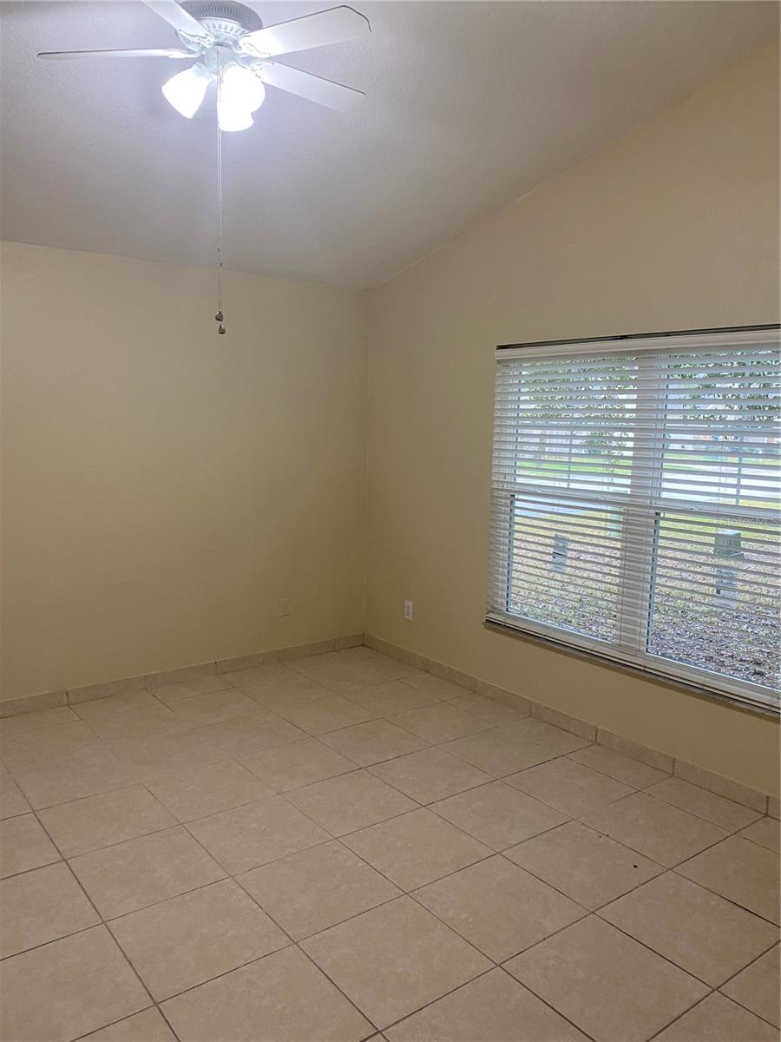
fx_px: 782
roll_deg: -2.4
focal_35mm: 26
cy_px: 521
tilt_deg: -7.3
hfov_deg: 53.1
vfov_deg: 67.3
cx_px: 390
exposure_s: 1/60
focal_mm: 4.25
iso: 100
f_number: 1.8
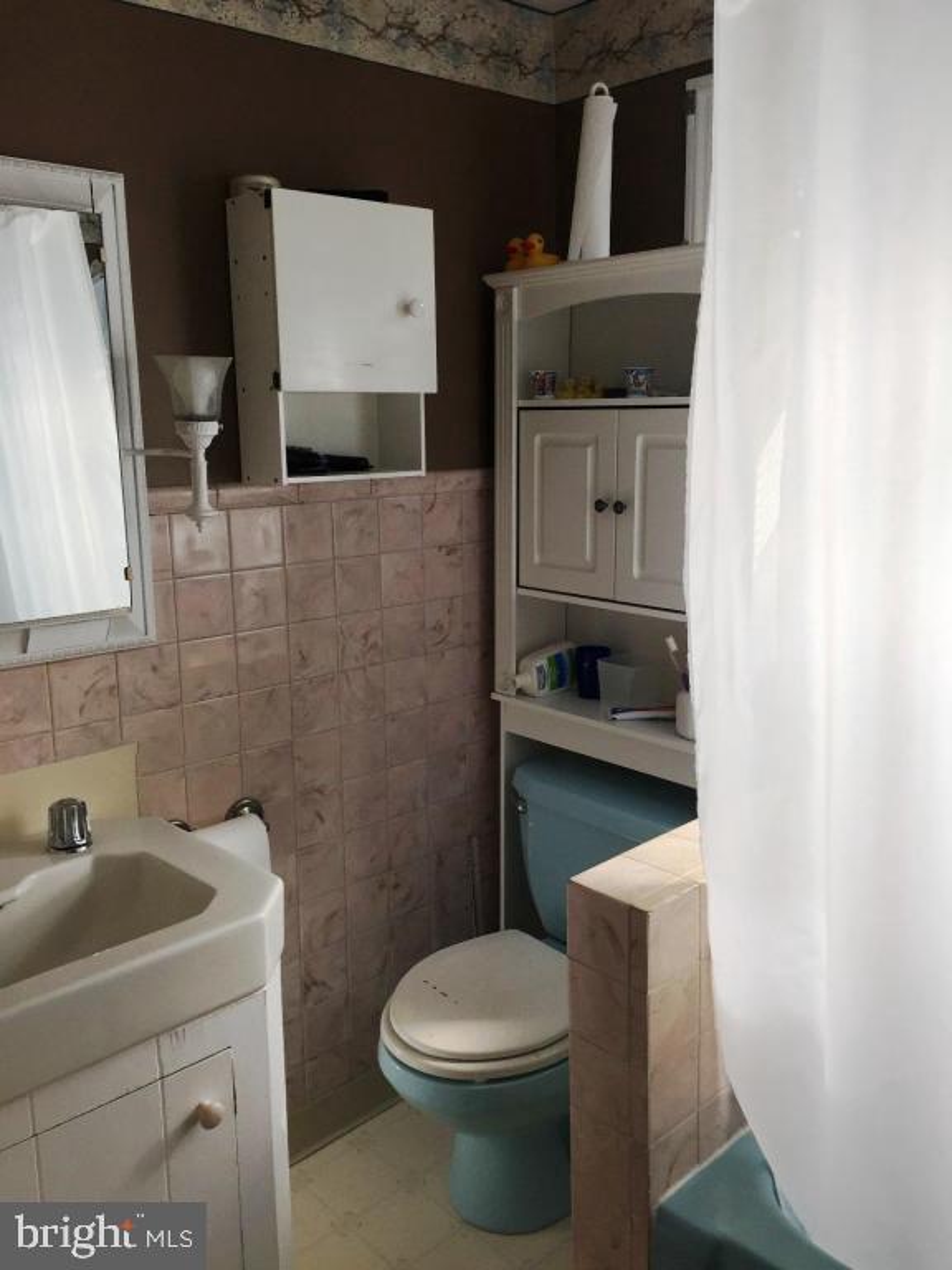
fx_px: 1063
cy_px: 635
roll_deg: +0.4
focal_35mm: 29
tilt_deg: -11.1
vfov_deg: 61.7
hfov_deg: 48.2
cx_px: 476
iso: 50
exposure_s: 1/120
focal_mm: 4.15
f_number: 2.2
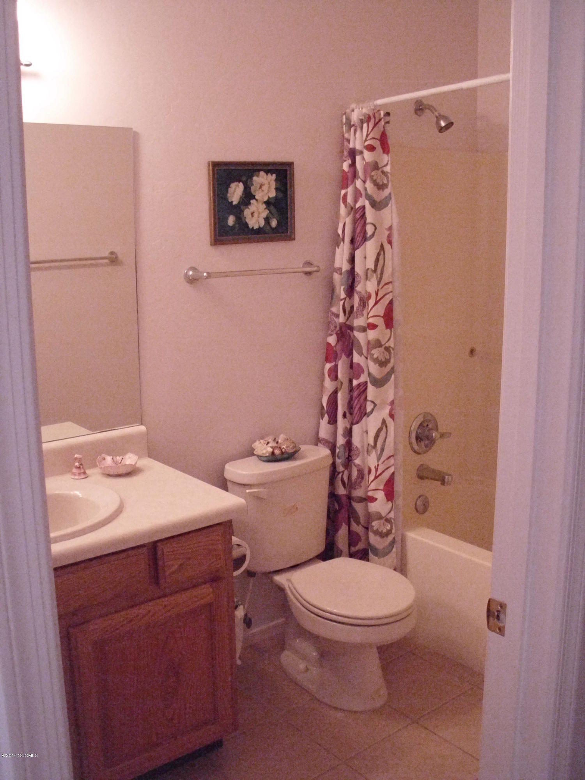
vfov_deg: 49.0
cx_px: 292
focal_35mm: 38
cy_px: 390
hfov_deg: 37.7
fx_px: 856
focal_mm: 6.3
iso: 800
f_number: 2.9
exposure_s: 1/60
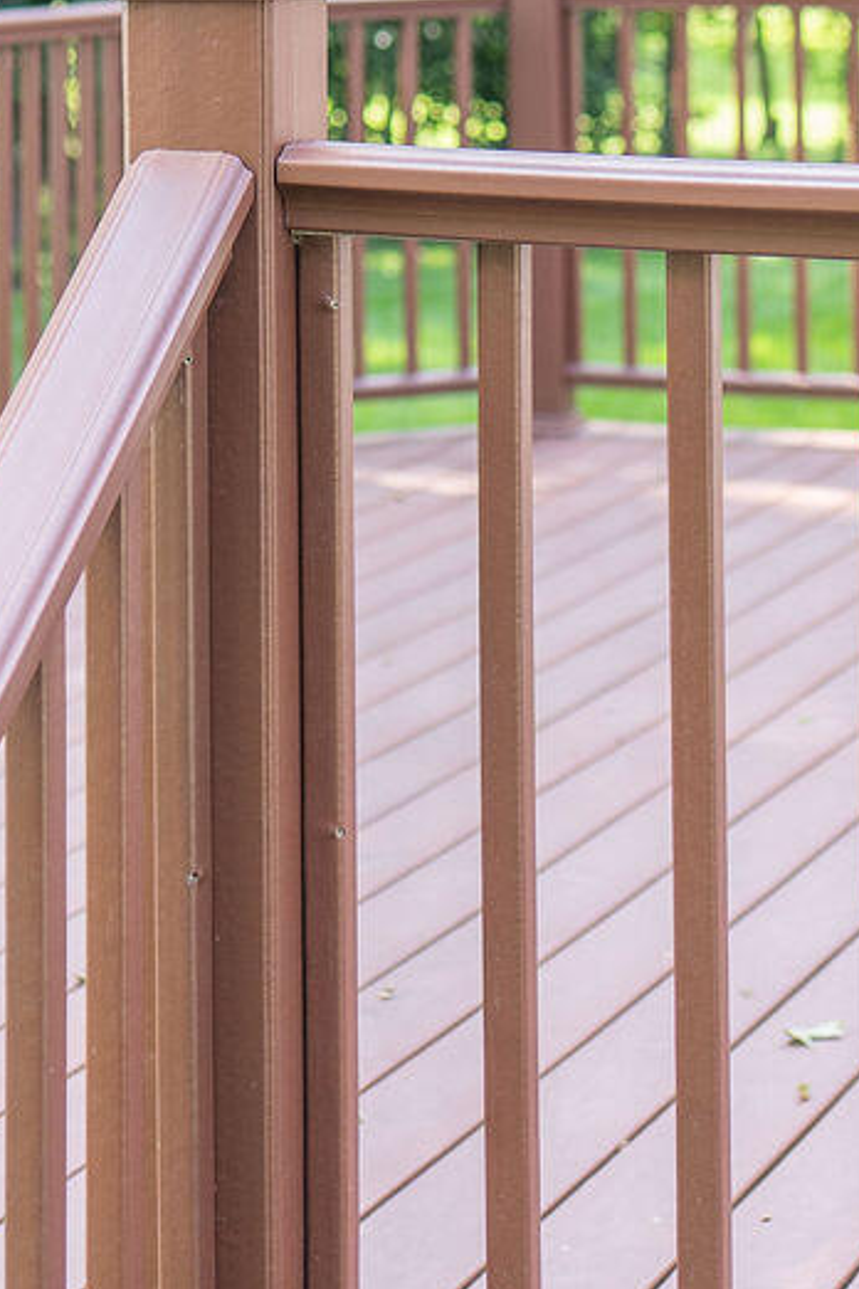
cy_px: -205
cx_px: 239
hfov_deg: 13.3
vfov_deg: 18.9
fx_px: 3686
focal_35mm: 103
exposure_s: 1/400
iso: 320
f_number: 2.5
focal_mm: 35
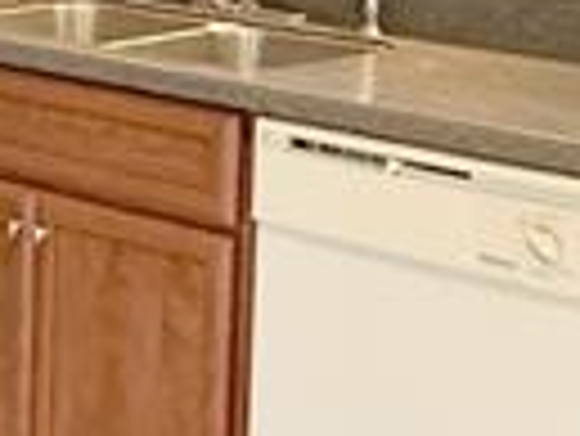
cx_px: -18
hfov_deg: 17.3
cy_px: 49
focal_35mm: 111
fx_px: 1862
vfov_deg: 13.3
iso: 500
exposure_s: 1/60
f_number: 2.2
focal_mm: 2.22
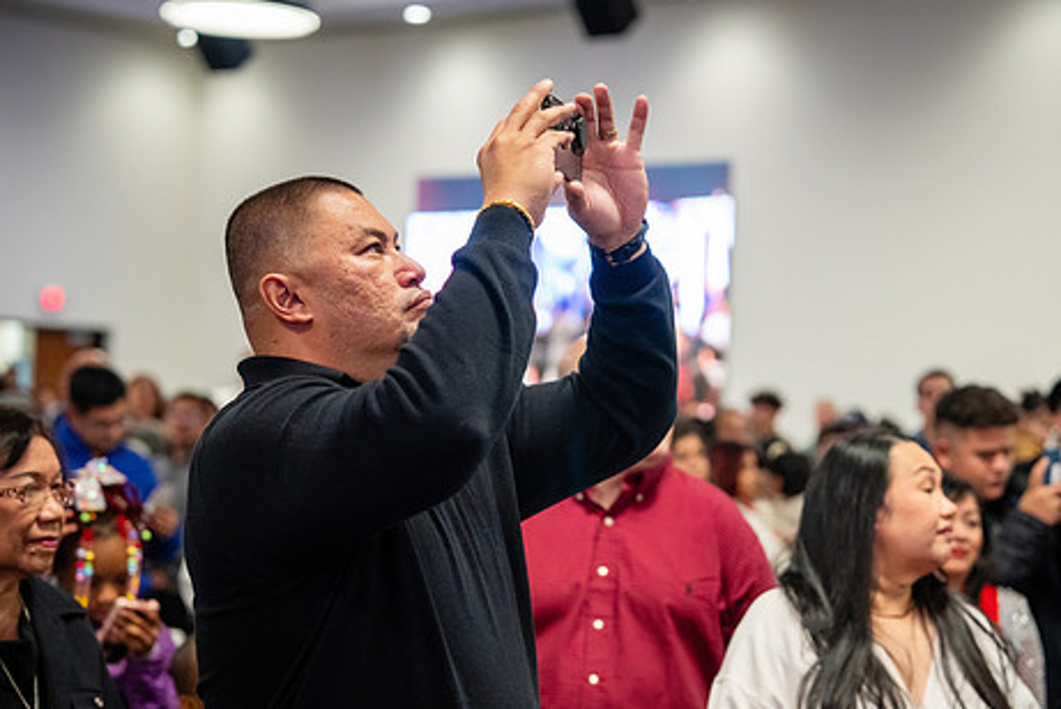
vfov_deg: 15.6
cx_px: 631
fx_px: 2595
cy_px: 395
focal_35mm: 88
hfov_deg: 23.1
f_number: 2.8
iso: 2000
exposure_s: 1/160
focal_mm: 70
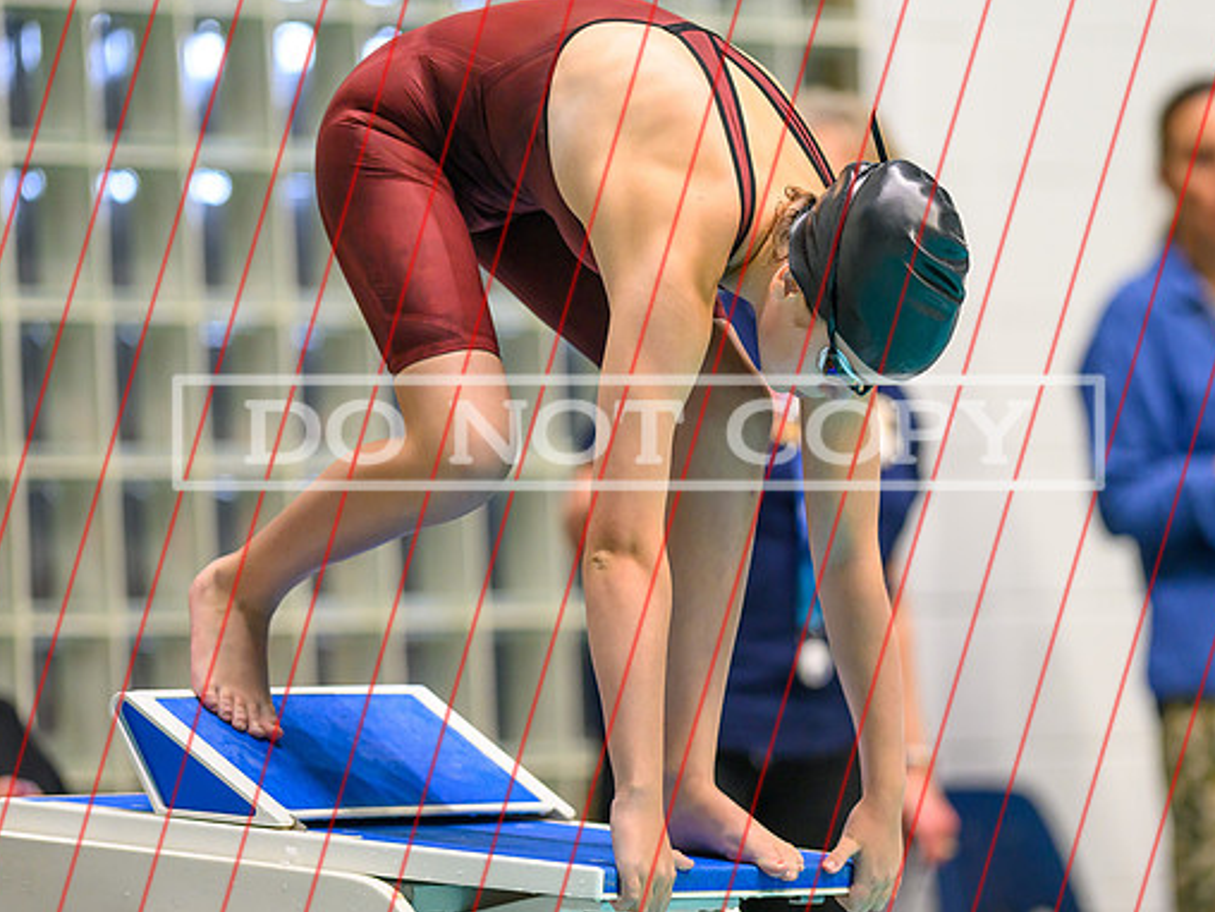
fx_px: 13794
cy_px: 425
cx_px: 689
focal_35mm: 393
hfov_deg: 5.0
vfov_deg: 3.8
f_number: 2.8
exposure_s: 1/800
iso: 2500
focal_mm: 300
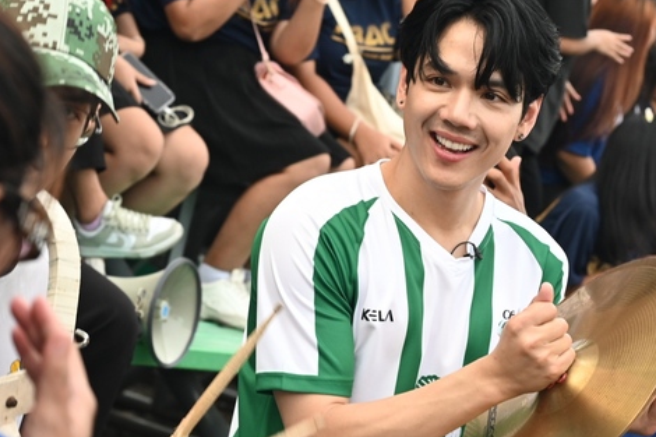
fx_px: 1676
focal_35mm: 92
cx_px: 170
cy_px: 212
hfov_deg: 22.0
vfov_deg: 14.9
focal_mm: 48
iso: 640
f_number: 4
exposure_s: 1/400
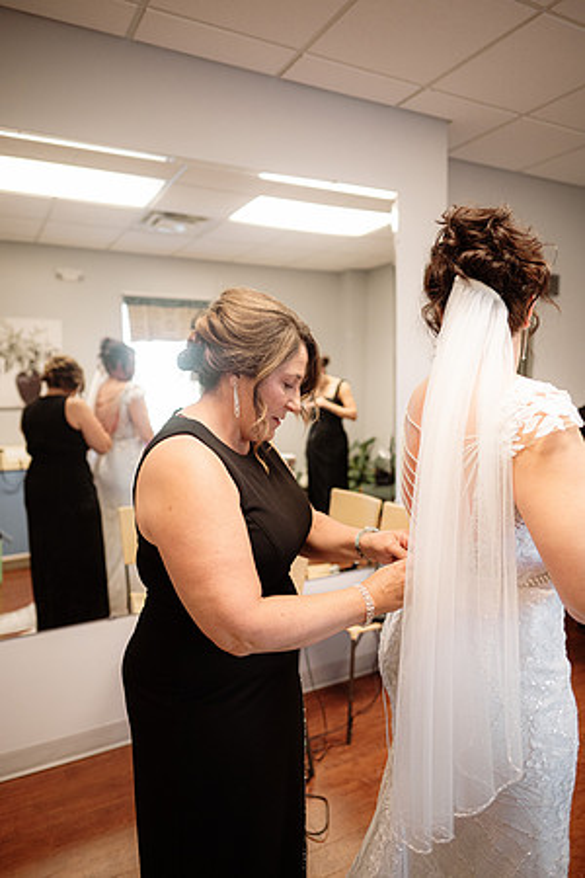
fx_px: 585
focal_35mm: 24
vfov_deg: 73.7
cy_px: 439
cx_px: 292
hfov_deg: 53.1
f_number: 2.2
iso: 1250
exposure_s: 1/320
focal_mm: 24
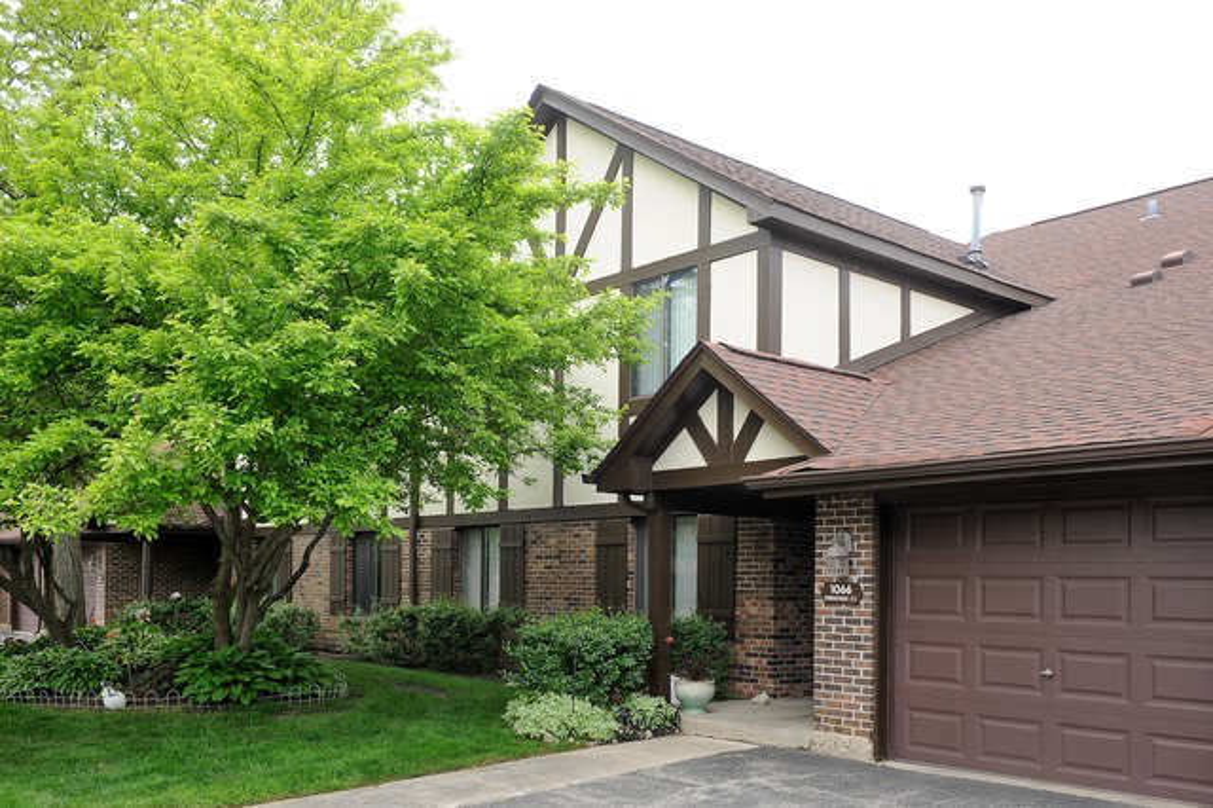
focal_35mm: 32
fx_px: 1078
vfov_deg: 41.1
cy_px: 404
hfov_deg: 58.7
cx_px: 606
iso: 200
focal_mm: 32
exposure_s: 1/60
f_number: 8
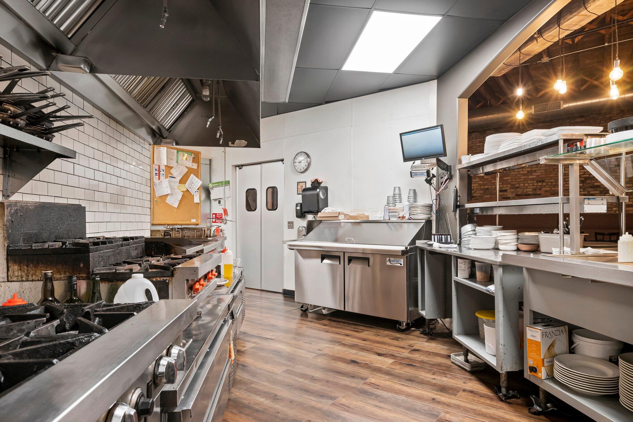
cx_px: 316
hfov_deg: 81.2
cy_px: 211
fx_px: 369
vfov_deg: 59.5
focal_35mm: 21
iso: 320
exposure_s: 1/3
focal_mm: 21
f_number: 8
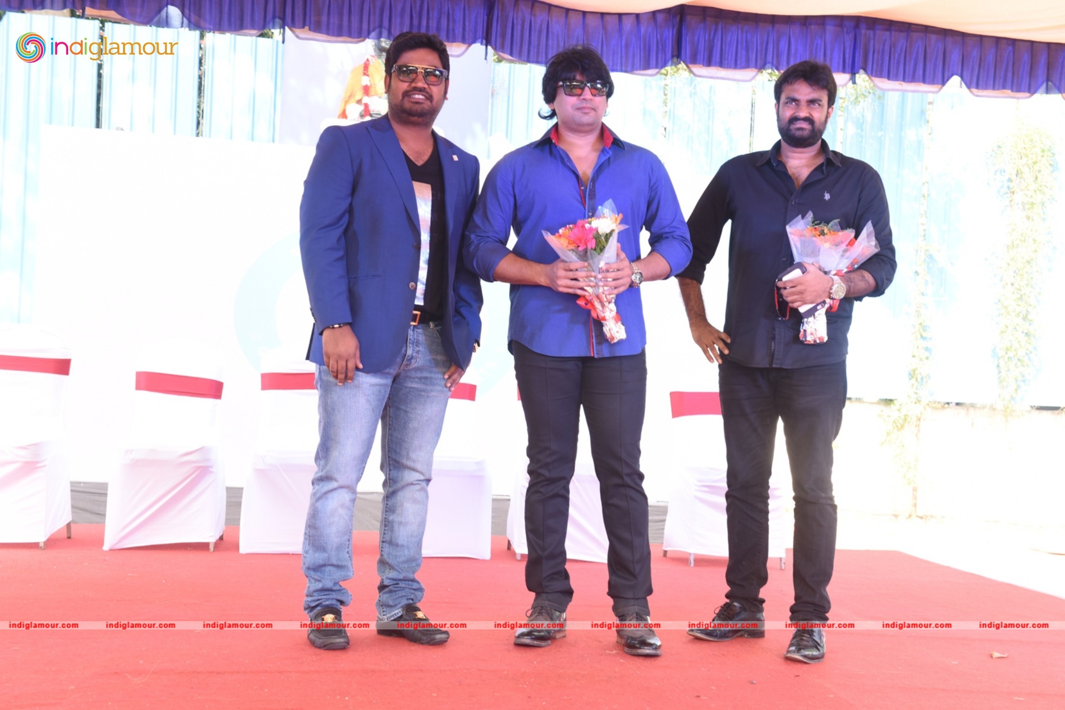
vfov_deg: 28.1
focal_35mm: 48
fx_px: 1420
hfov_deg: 41.1
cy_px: 355
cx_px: 532
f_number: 7.1
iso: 500
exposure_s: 1/100
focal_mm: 48
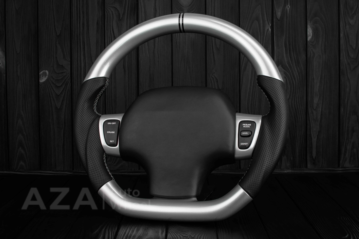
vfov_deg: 25.8
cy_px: 120
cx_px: 180
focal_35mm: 52
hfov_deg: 37.8
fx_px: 524
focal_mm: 35
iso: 500
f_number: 6.3
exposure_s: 1/125
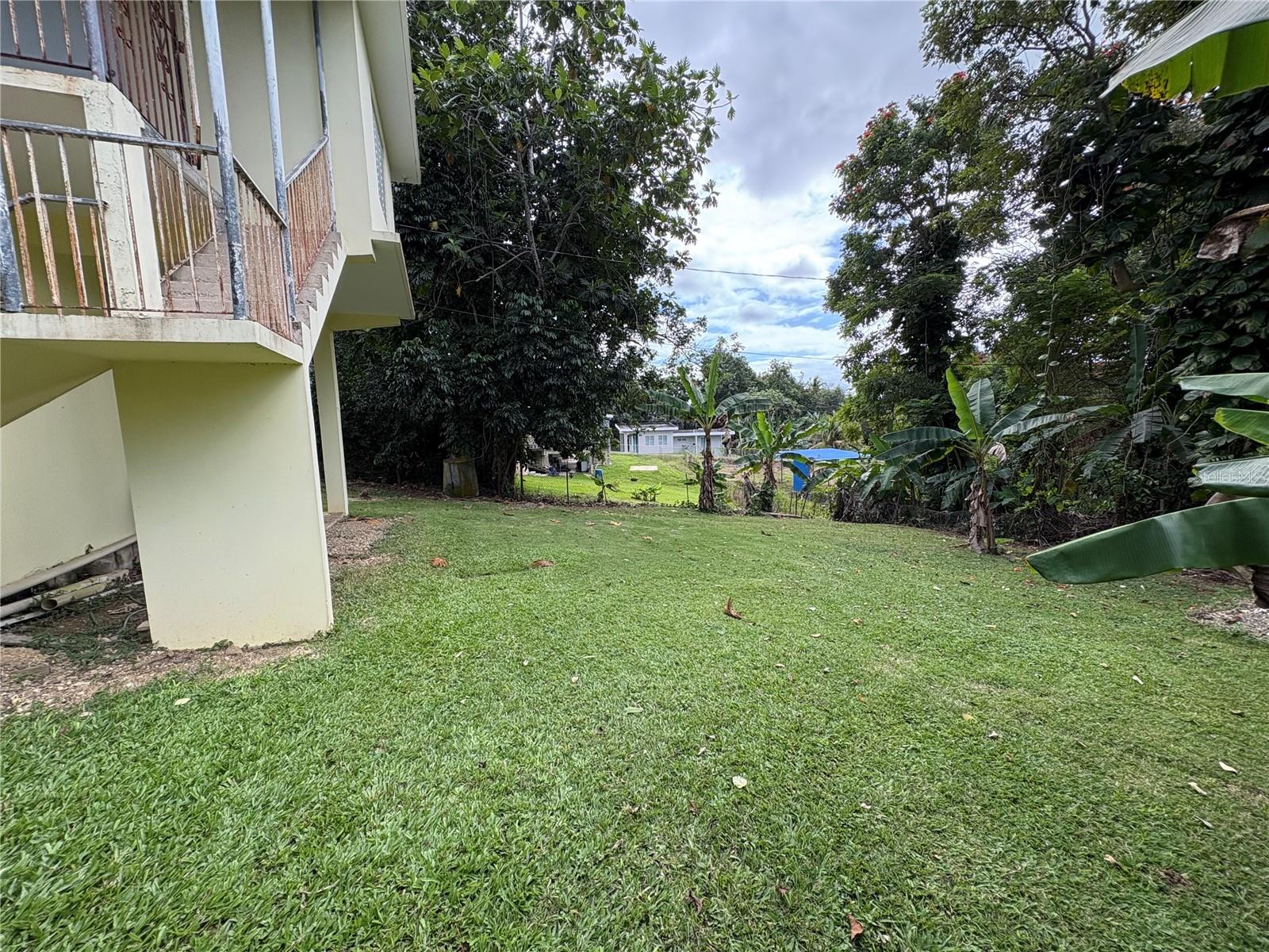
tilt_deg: -5.6
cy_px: 476
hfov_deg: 102.1
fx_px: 513
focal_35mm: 14
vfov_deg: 85.7
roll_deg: +2.2
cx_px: 634
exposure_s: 1/375
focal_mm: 2.22
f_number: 2.2
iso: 64
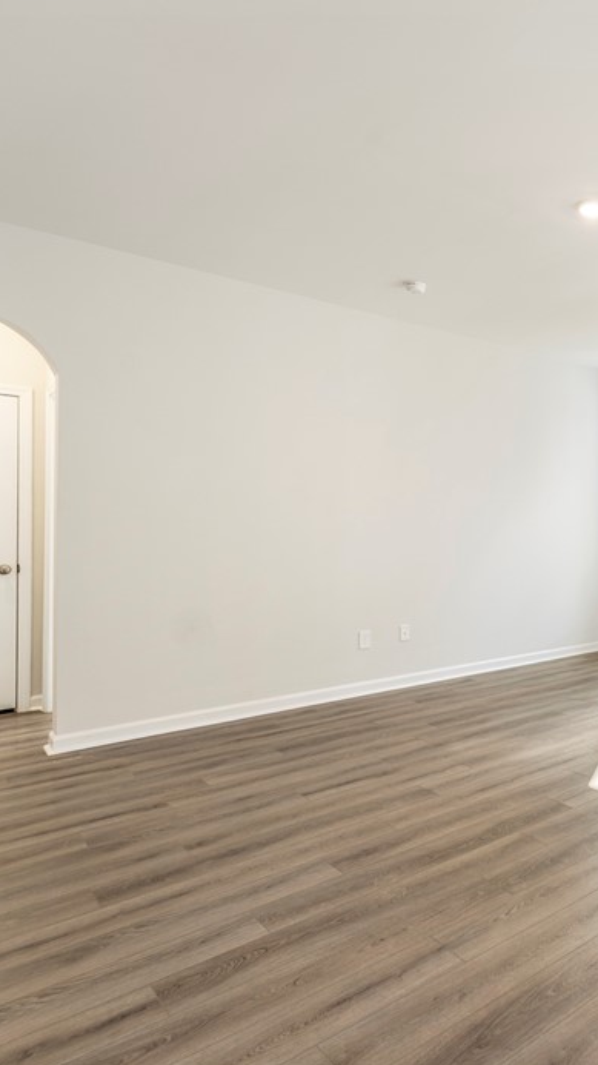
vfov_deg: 78.7
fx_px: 649
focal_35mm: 23
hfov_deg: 41.1
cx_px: 635
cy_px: 532
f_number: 6.3
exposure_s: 1/8
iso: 400
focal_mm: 14
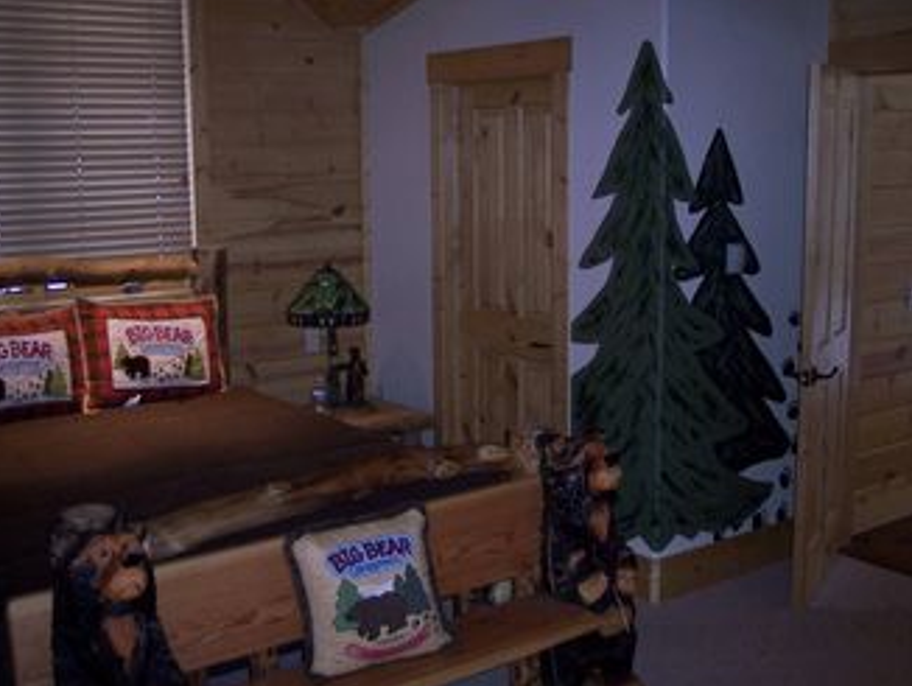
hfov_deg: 42.9
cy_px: 339
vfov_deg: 32.9
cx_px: 448
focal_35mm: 44
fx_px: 1160
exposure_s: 1/60
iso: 140
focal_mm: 8
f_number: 2.8
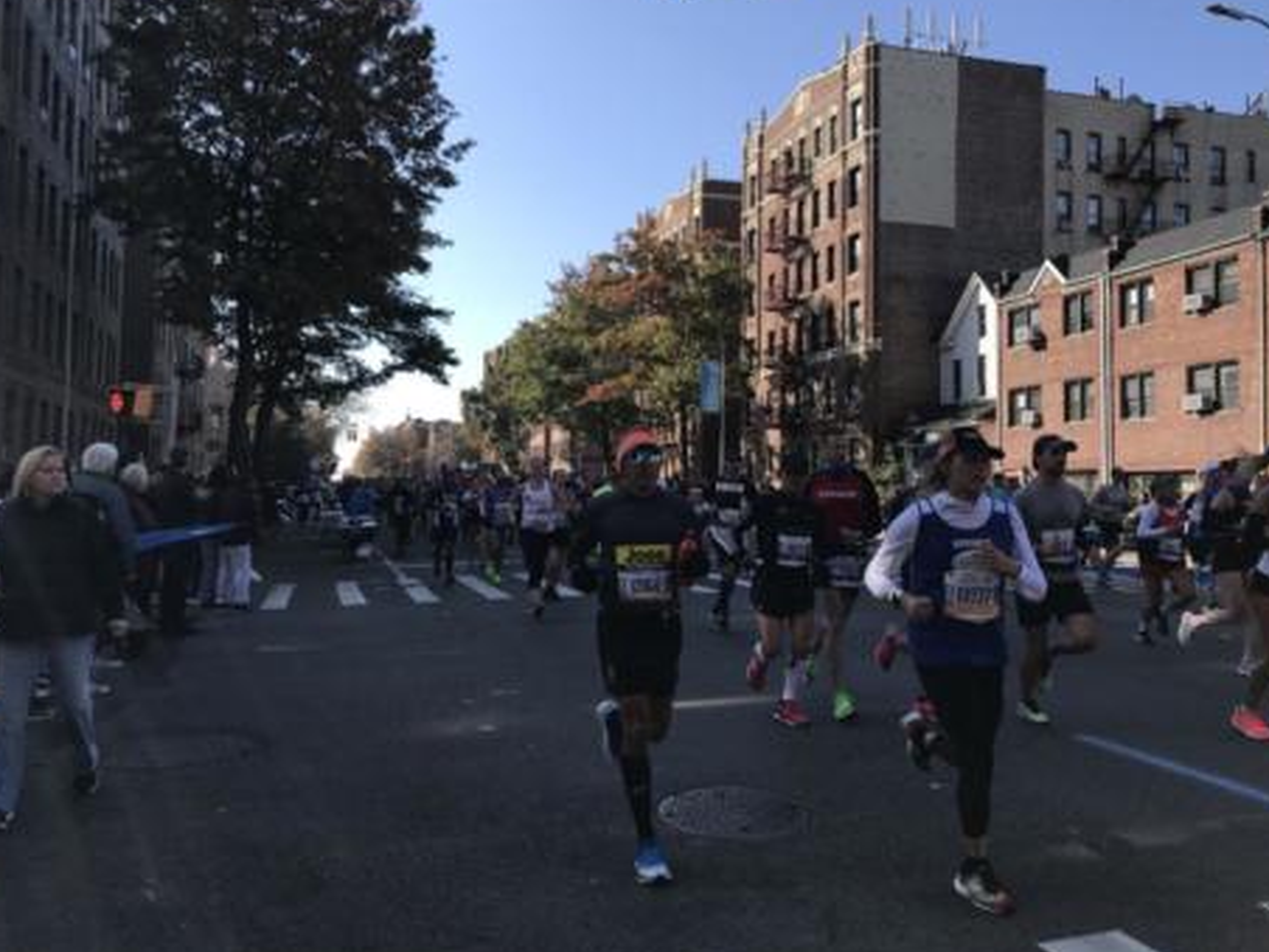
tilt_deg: +4.2
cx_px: 663
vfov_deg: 45.4
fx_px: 1136
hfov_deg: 58.3
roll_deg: -1.1
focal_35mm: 31
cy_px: 439
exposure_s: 1/1408
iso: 20
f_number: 1.8
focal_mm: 3.99
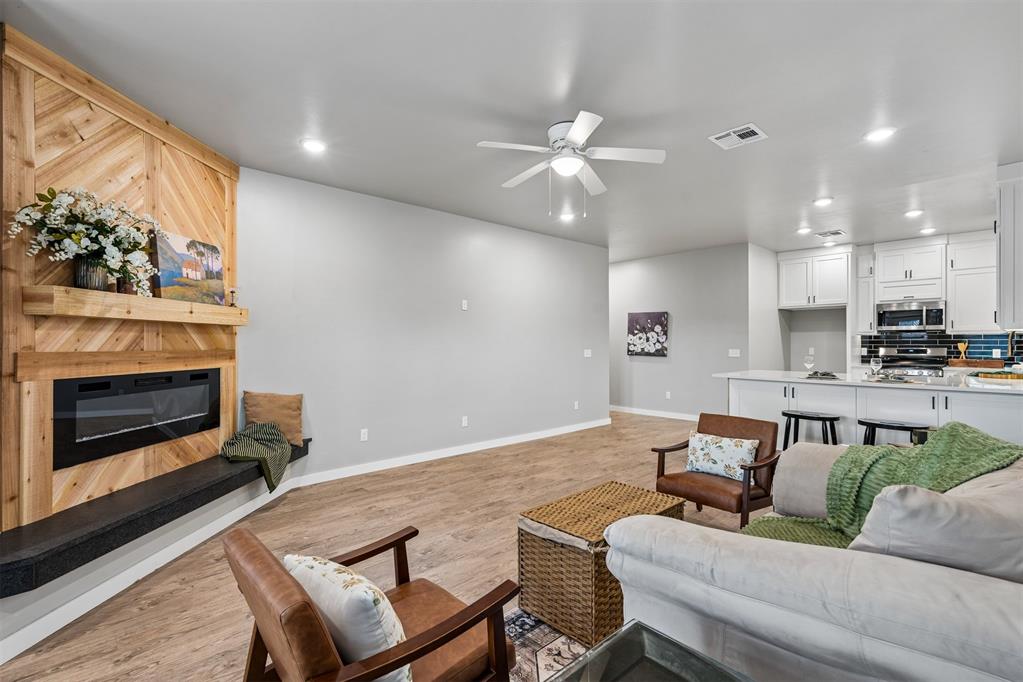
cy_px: 341
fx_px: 455
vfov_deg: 73.7
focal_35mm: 16
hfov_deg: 96.7
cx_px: 512
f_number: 8
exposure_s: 1/4
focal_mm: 16
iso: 200
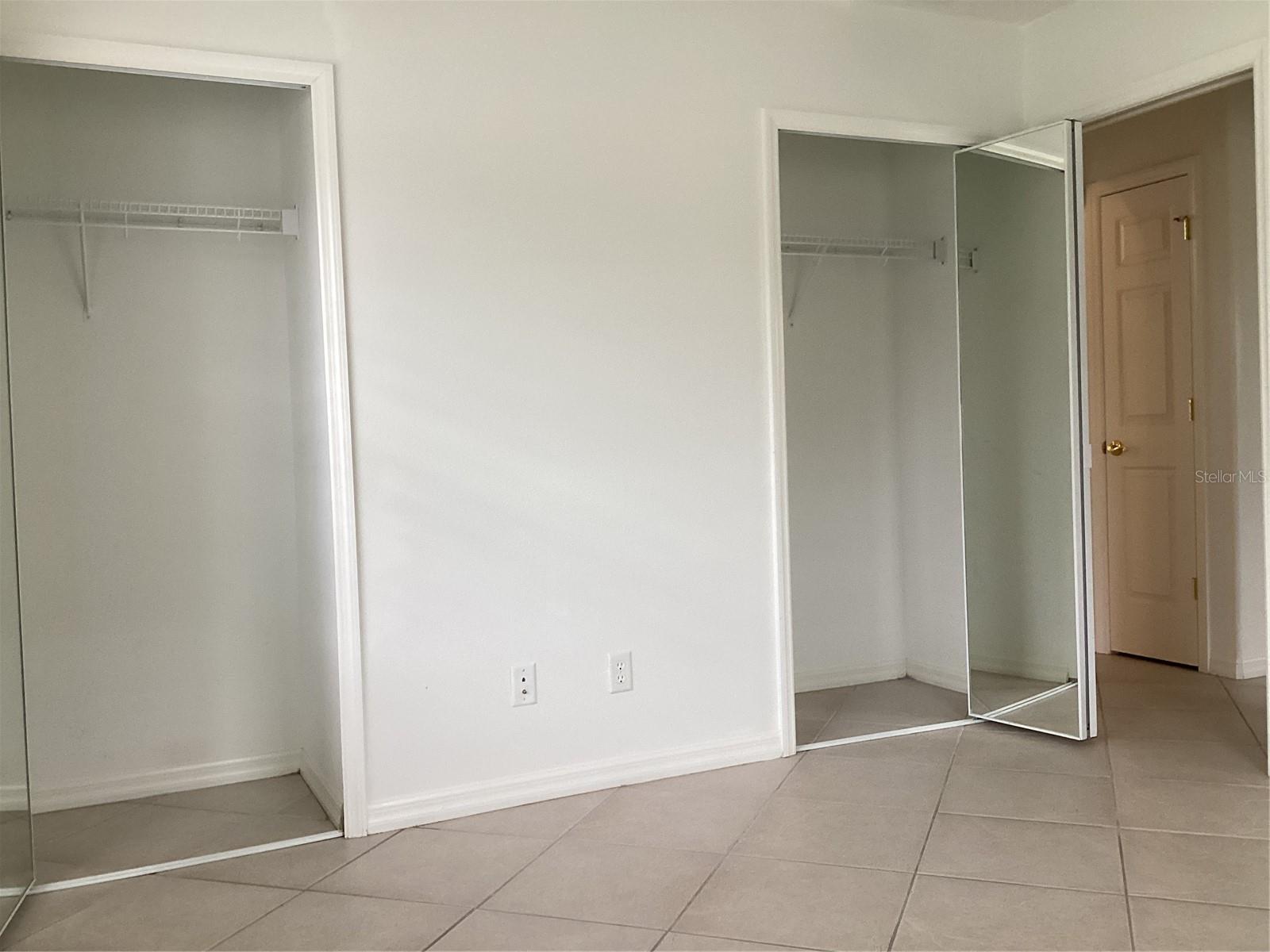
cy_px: 476
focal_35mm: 31
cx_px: 635
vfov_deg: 45.4
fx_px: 1137
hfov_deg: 58.4
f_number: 2.4
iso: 125
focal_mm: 3.3
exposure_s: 1/60
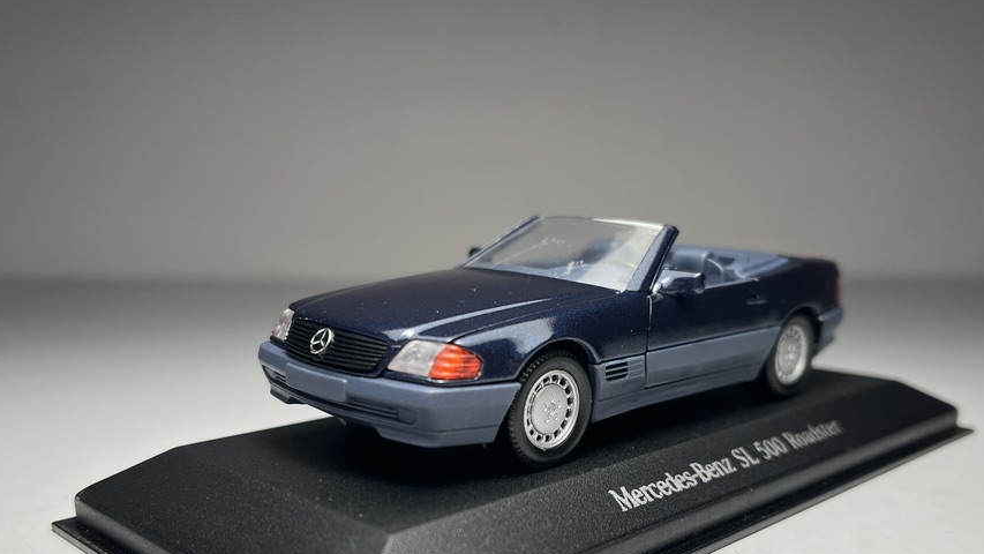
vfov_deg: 34.1
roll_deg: +0.6
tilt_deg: -12.3
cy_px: 400
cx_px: 511
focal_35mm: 34
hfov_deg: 58.0
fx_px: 887
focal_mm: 5.1
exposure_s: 1/120
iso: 50
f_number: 1.6
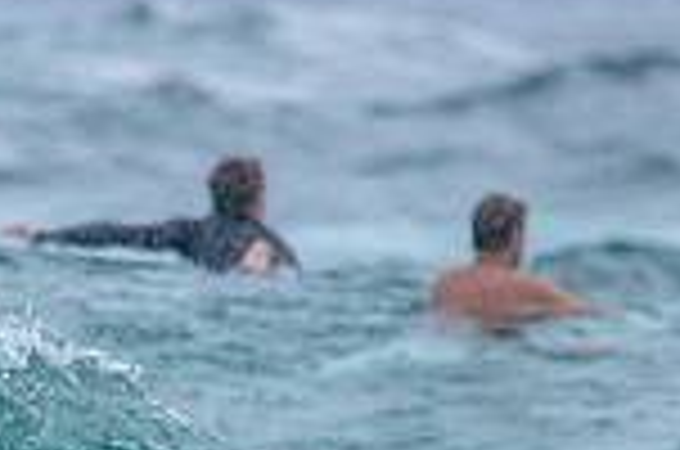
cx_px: -30
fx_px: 79882
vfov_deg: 0.3
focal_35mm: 4238
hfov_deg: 0.5
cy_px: 905
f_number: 6.3
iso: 450
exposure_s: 1/2000
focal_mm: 800
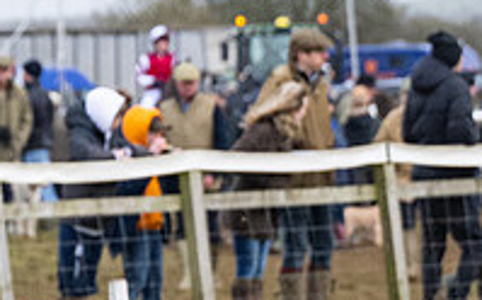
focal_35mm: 677
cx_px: -271
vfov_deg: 1.9
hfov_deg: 3.1
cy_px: 256
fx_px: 8886
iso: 800
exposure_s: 1/1600
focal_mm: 92
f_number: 4
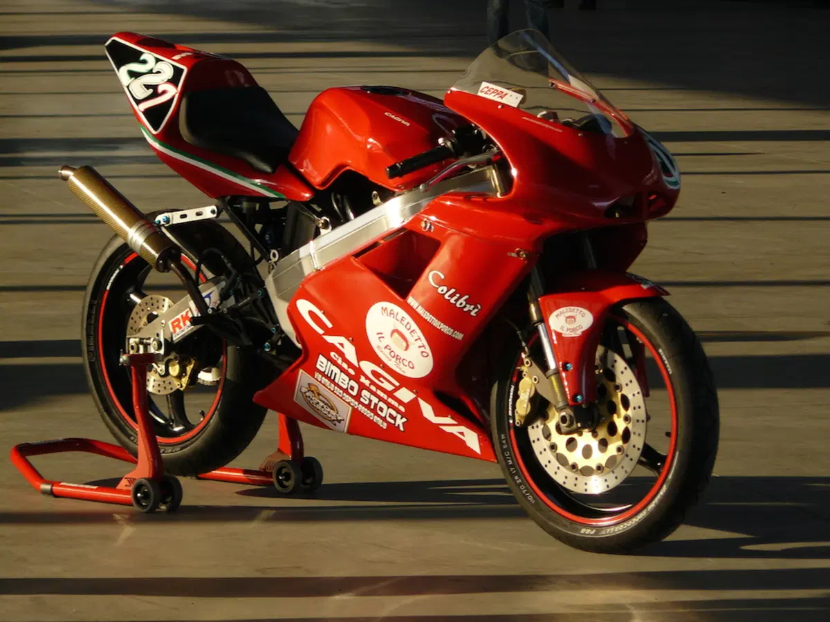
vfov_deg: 7.2
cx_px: 415
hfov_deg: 9.7
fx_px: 4915
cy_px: 311
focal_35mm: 205
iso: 100
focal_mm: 34.2
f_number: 4
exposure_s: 1/100
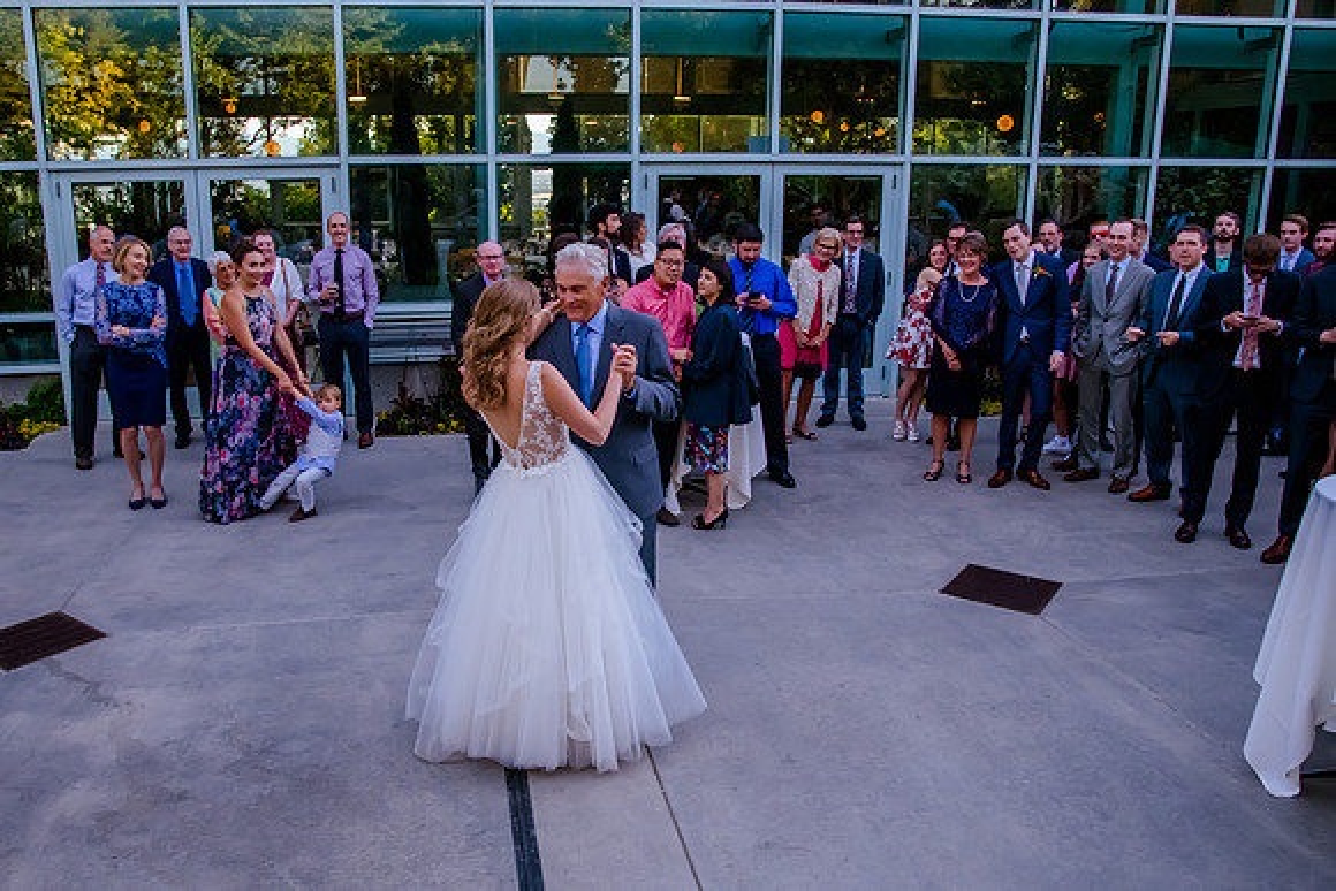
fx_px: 1050
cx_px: 577
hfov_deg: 64.7
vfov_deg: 46.0
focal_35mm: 28
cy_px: 448
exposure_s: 1/320
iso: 3200
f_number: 8
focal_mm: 24
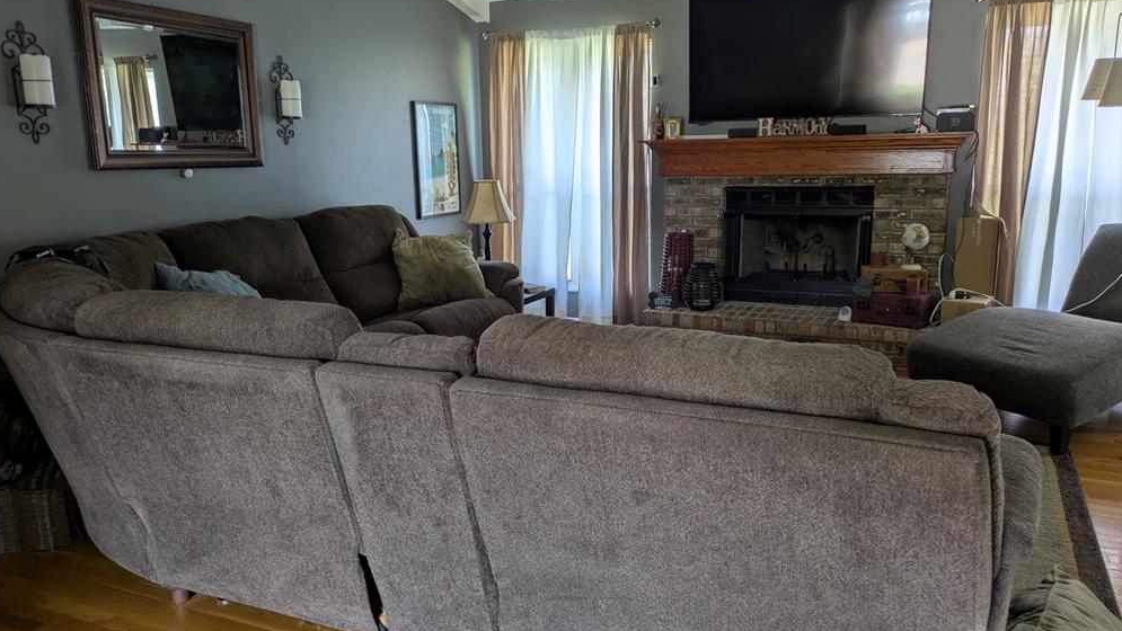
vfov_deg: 41.5
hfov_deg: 67.9
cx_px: 563
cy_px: 327
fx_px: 833
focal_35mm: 28
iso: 63
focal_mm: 5.43
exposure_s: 1/40
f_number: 1.89
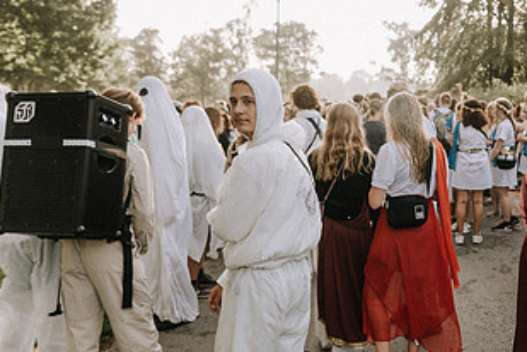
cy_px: 213
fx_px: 659
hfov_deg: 41.9
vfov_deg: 29.8
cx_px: 414
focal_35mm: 45
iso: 100
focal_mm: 24
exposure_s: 1/400
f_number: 2.8
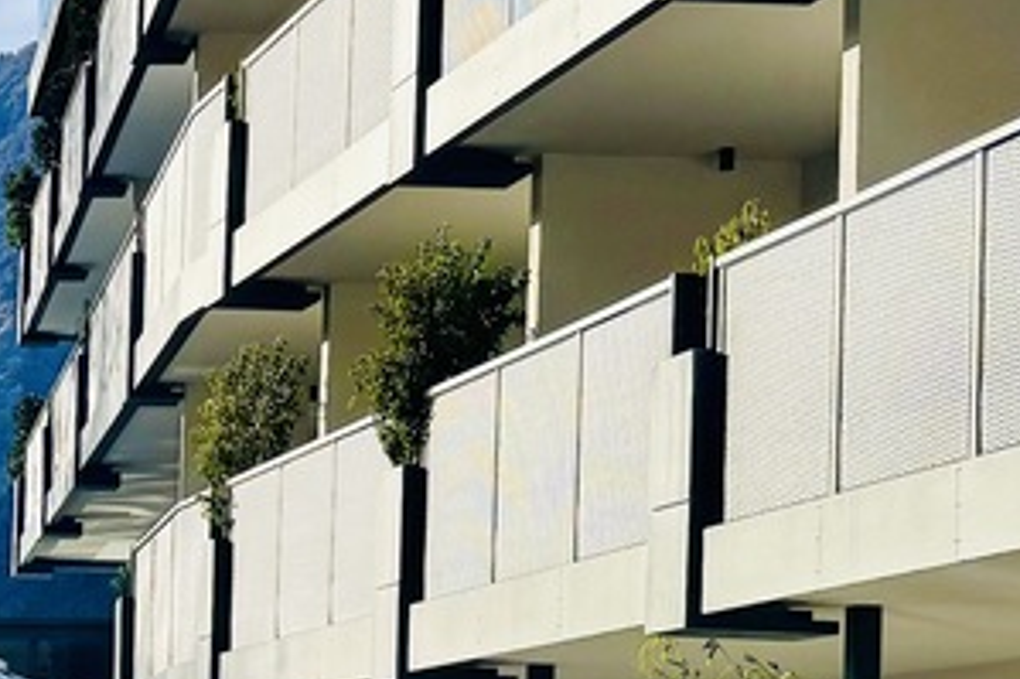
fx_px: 3313
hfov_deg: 15.9
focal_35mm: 117
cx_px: -566
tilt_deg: +1.4
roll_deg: -1.9
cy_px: 771
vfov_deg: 11.5
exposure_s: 1/4310
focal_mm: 6.76
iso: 80
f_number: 1.78
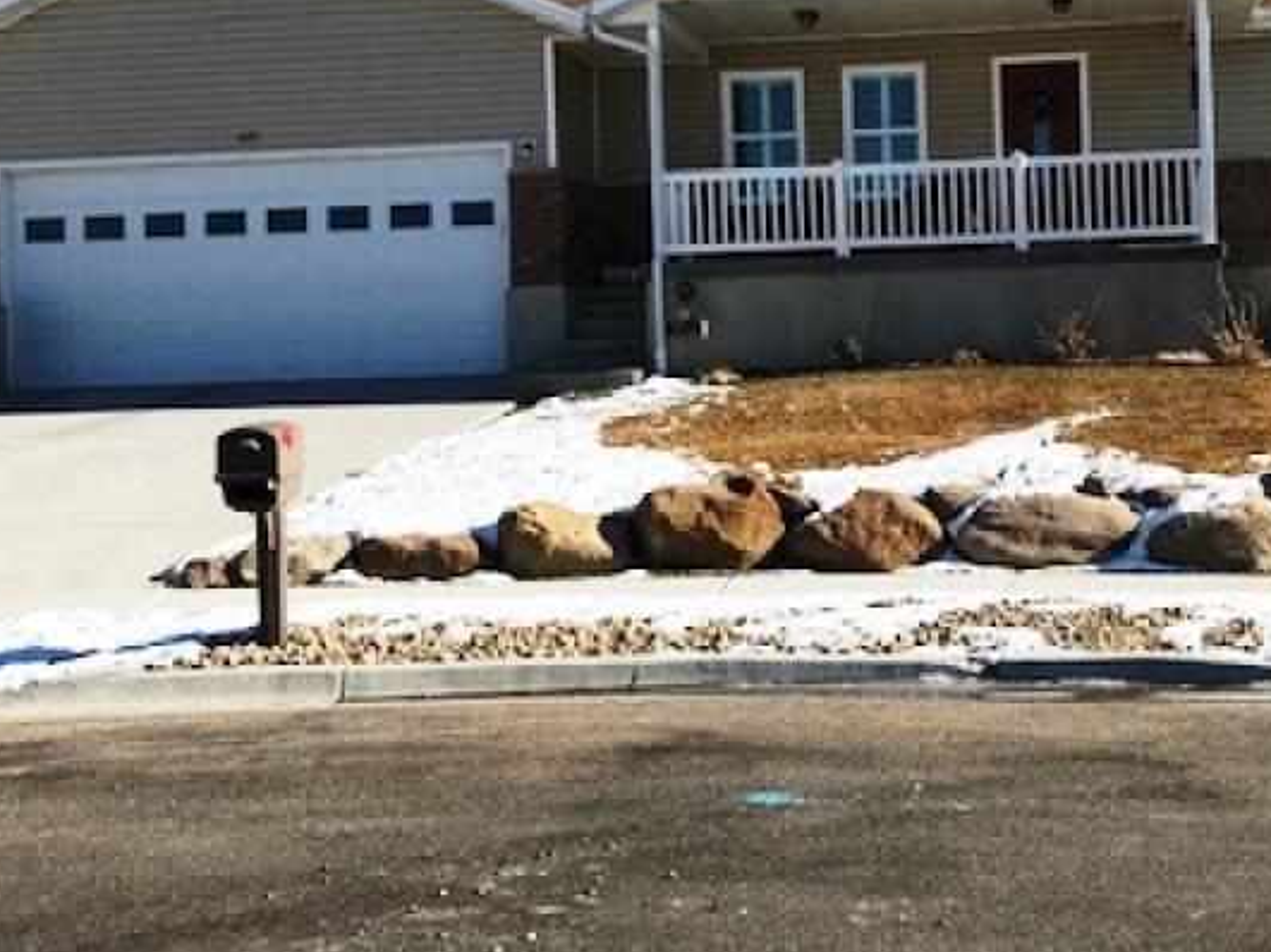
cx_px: 919
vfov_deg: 26.9
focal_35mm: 54
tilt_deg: +0.8
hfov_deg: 34.9
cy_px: 321
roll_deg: +2.1
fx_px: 1982
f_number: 1.8
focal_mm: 3.99
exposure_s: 1/2817
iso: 20
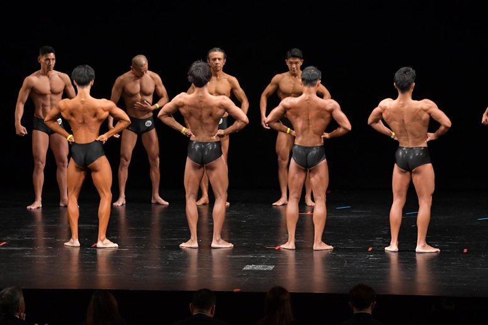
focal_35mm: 174
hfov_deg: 11.8
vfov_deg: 7.9
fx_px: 2358
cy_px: 162
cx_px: 244
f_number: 5.6
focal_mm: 116
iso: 3200
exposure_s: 1/400
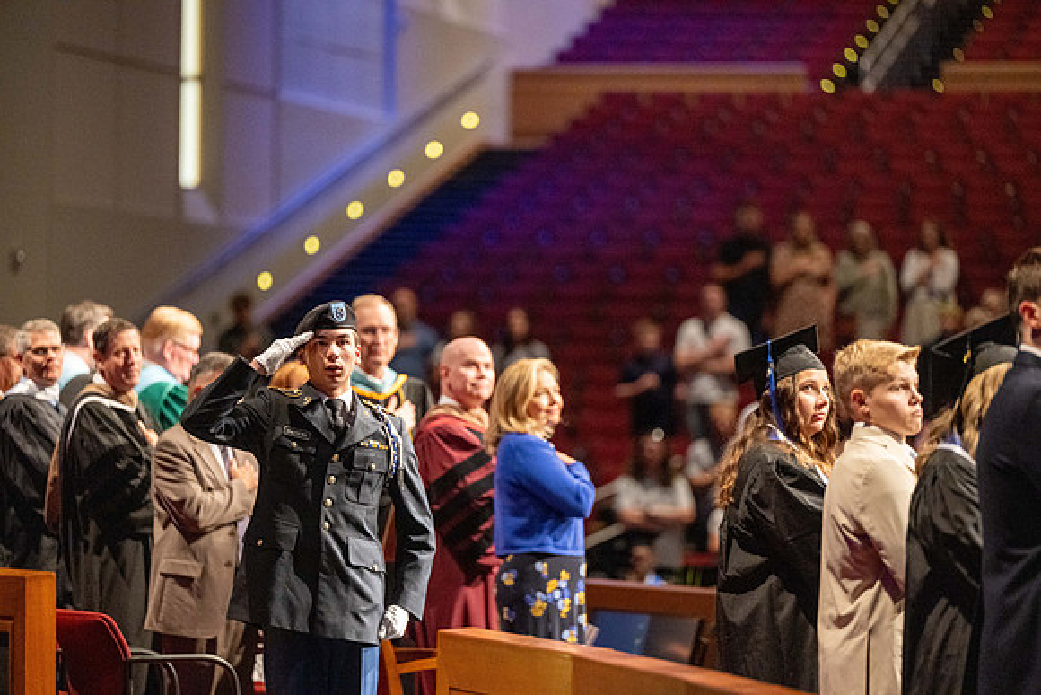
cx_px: 520
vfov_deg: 6.9
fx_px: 5784
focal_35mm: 200
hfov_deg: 10.3
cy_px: 348
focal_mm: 200
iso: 4000
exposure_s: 1/250
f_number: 2.8
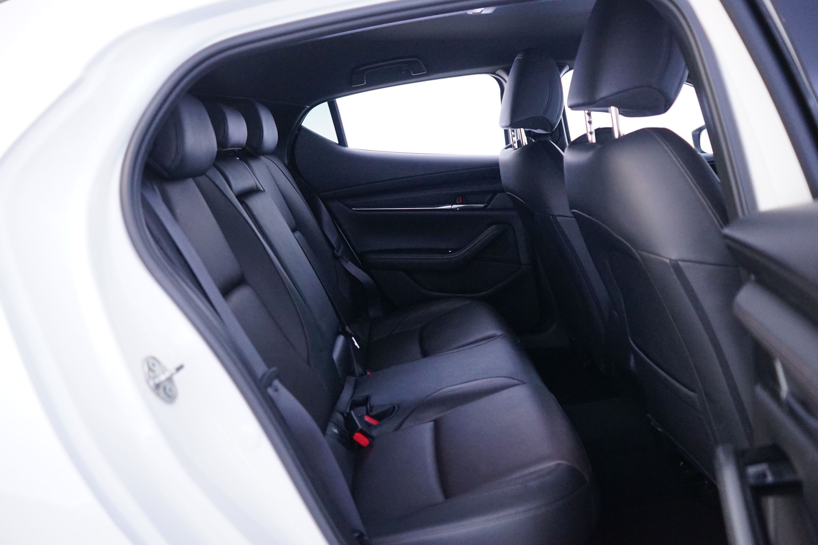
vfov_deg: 46.4
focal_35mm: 28
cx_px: 409
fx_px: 636
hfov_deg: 65.5
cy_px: 272
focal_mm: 28
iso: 3200
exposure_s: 1/30
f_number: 3.5
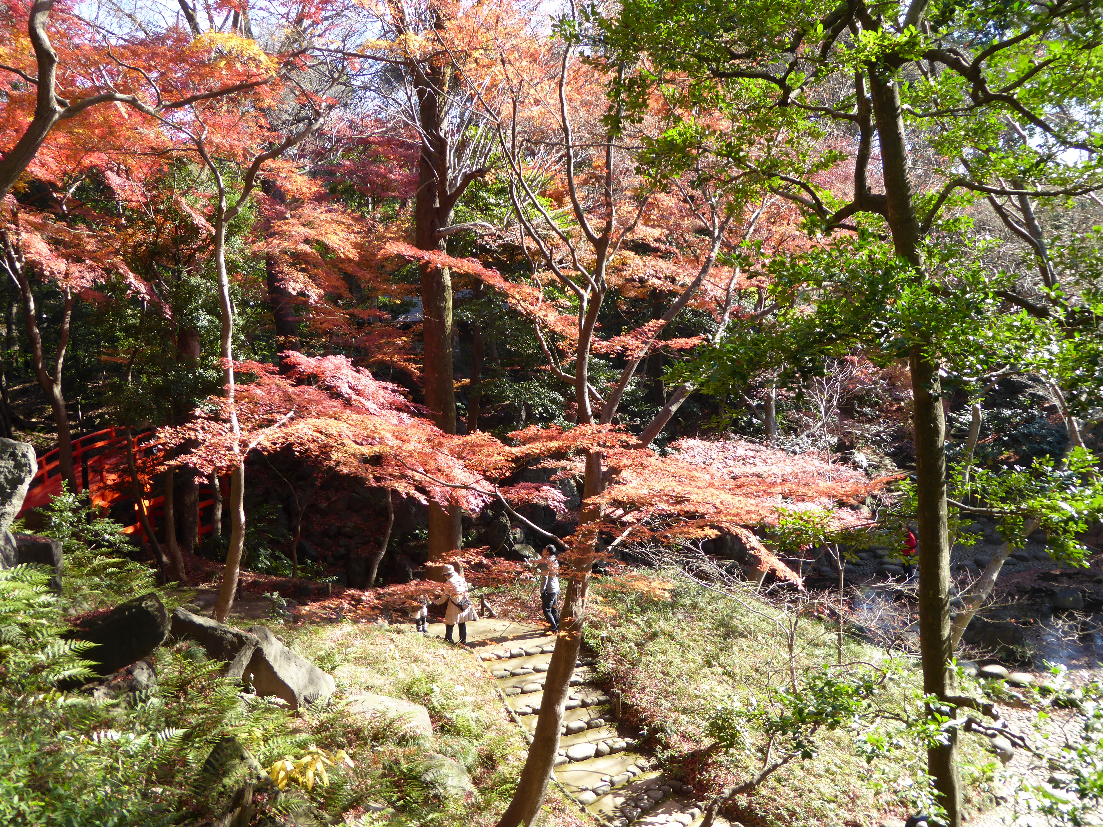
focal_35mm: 34
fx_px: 1083
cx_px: 552
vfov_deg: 41.8
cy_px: 414
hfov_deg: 54.0
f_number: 3.6
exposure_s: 1/100
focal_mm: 5.8
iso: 100
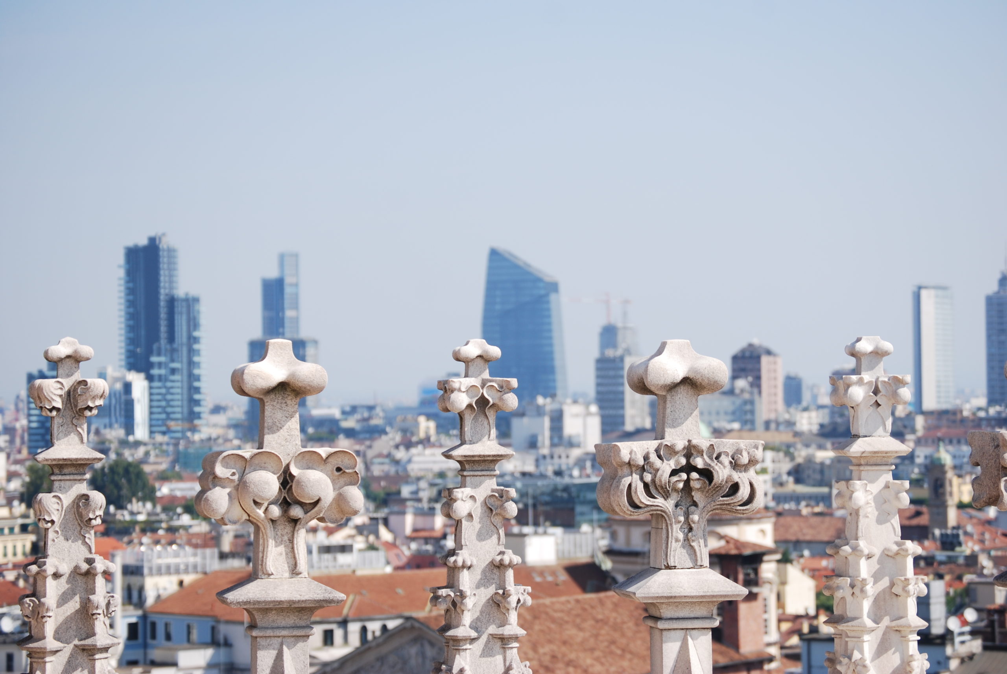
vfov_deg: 12.2
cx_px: 504
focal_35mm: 112
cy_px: 337
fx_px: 3151
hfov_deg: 18.2
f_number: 5.6
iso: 100
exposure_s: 1/500
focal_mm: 75
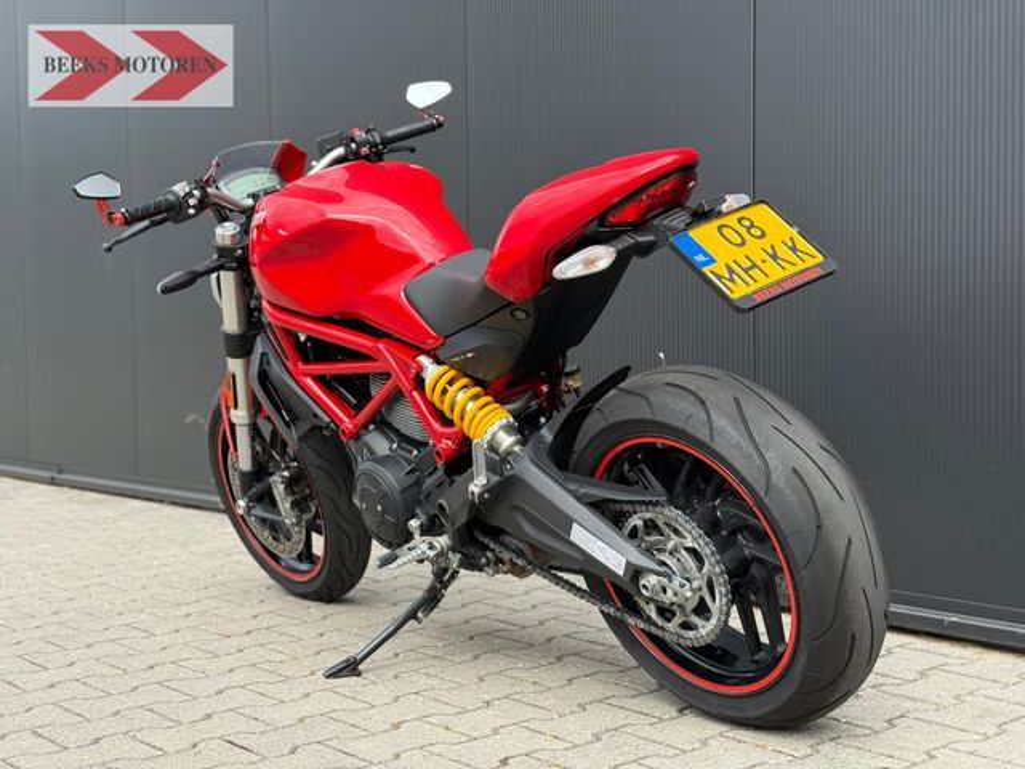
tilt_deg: -1.6
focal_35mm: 48
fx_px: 1421
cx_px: 512
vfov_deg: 30.3
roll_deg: +0.7
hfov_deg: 39.7
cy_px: 384
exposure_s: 1/1167
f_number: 1.78
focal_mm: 6.76
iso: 100
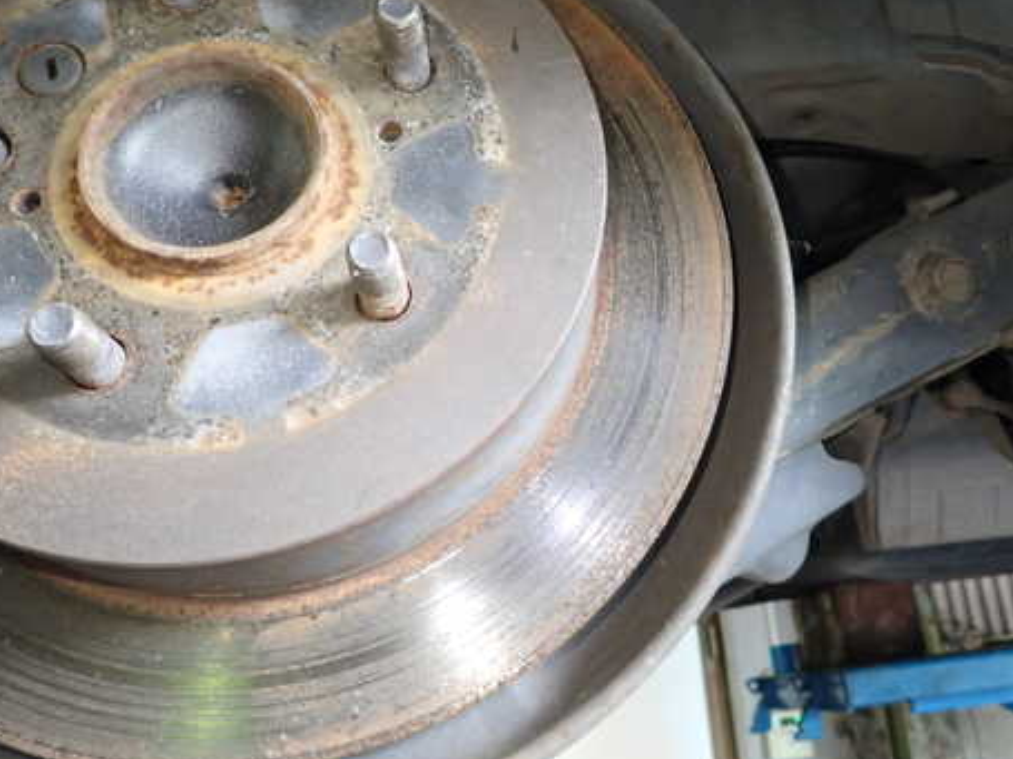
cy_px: 332
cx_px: 617
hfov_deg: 54.9
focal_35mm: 33
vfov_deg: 42.8
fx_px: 965
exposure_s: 1/30
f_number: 2
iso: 400
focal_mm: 4.5
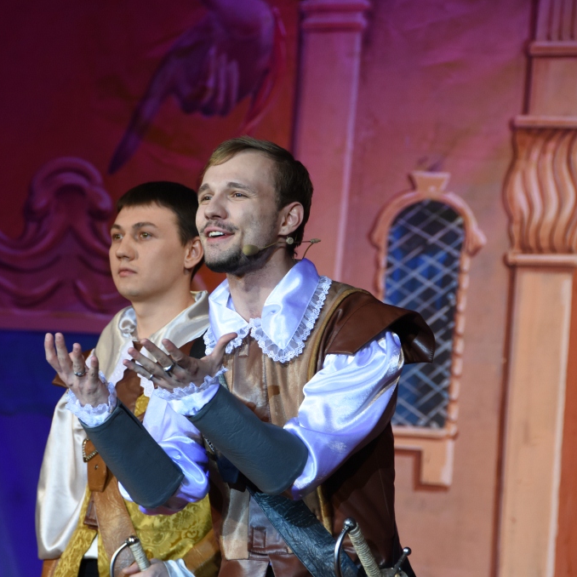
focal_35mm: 231
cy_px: 287
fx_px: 4356
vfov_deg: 7.6
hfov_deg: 7.6
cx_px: 220
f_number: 5.3
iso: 1000
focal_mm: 120
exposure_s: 1/160
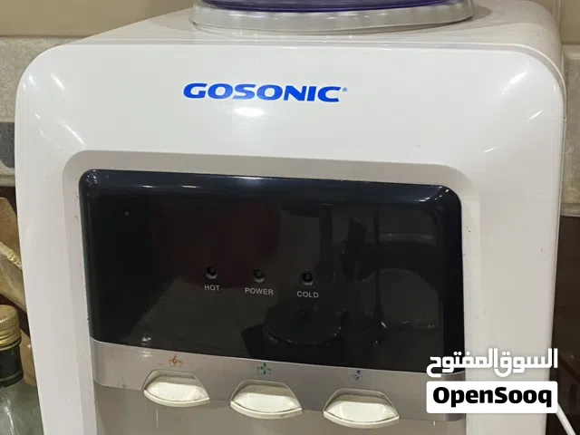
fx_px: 436
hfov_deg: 67.3
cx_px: 290
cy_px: 218
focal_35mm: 26
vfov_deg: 53.1
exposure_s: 1/50
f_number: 1.8
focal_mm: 4.25
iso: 250
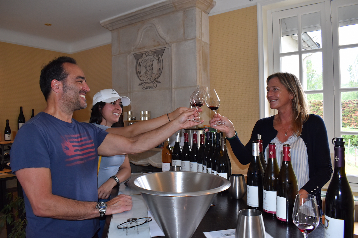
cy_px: 119
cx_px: 179
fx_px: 268
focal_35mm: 27
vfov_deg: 47.9
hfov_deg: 67.4
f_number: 5
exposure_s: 1/100
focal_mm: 18
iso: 800
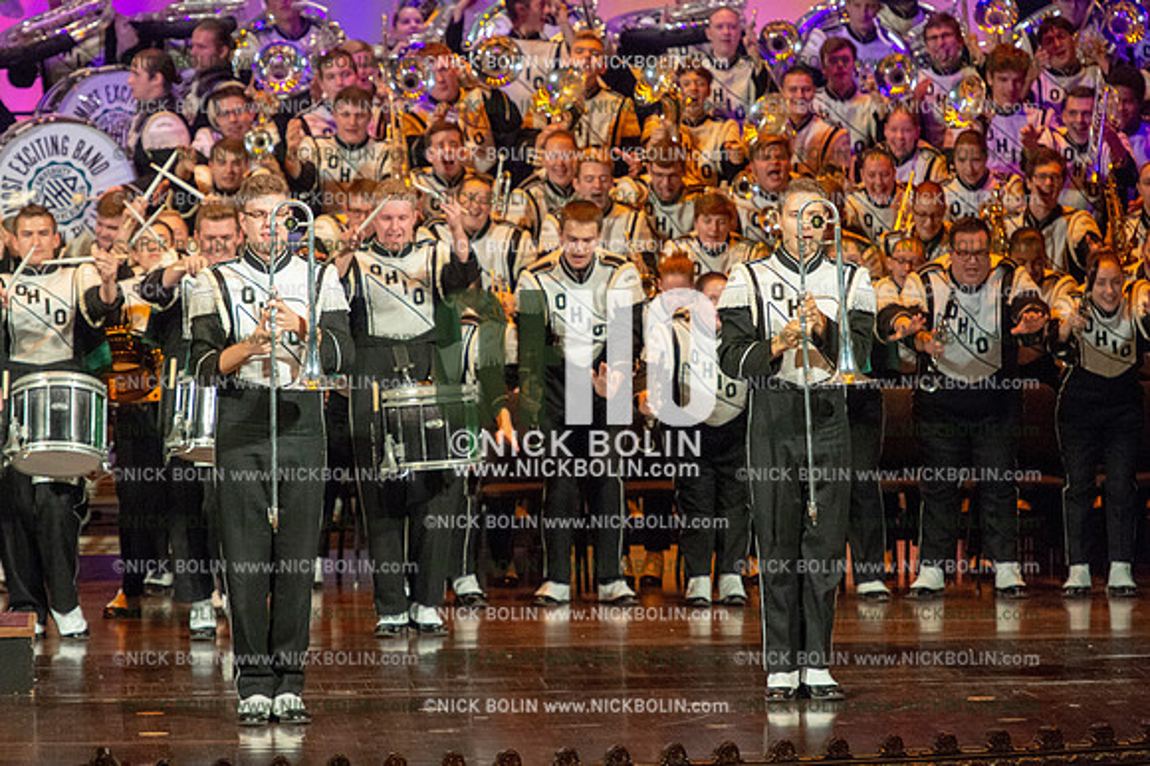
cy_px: 383
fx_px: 7981
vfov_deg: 5.5
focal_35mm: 250
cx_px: 575
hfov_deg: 8.2
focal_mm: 250
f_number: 5.6
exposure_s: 1/320
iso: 8000
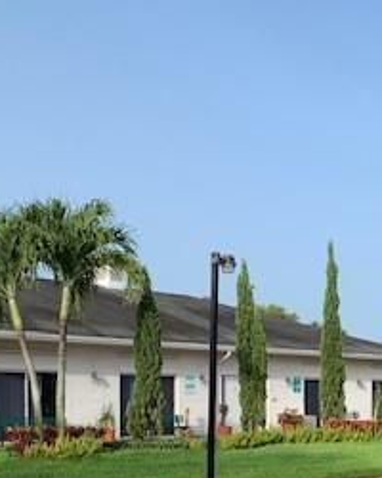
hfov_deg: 23.3
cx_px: 281
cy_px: 411
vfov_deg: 28.2
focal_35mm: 65
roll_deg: +0.9
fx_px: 919
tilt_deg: -0.8
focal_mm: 4.25
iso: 25
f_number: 1.8
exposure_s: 1/1190
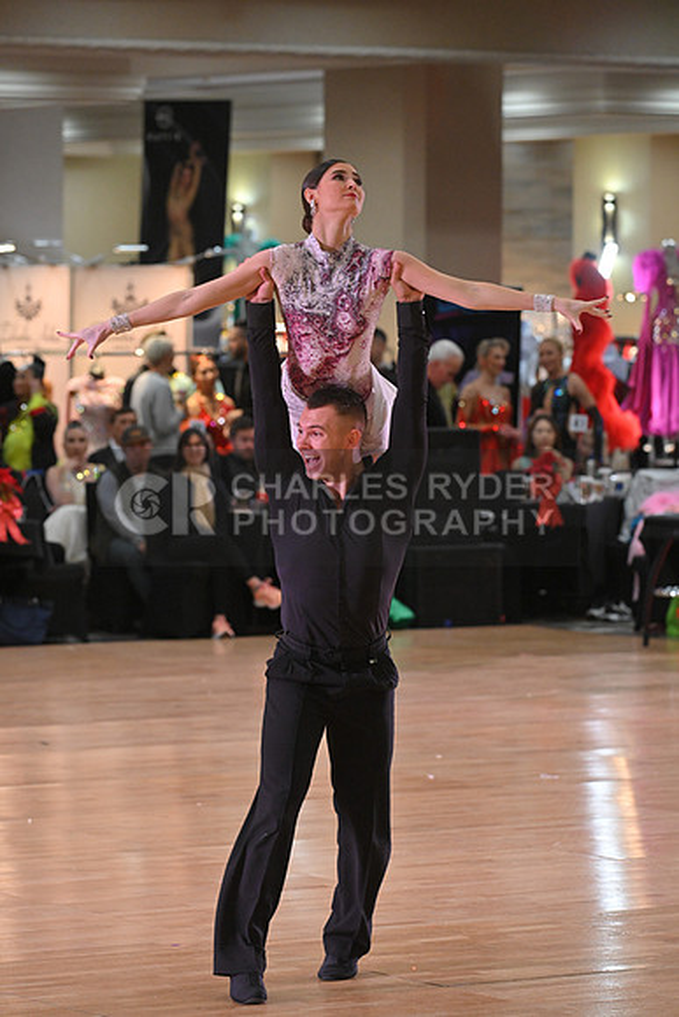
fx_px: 4806
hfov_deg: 8.1
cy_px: 508
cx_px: 340
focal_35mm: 170
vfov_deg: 12.1
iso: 3200
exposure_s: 1/400
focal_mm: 170
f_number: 5.6
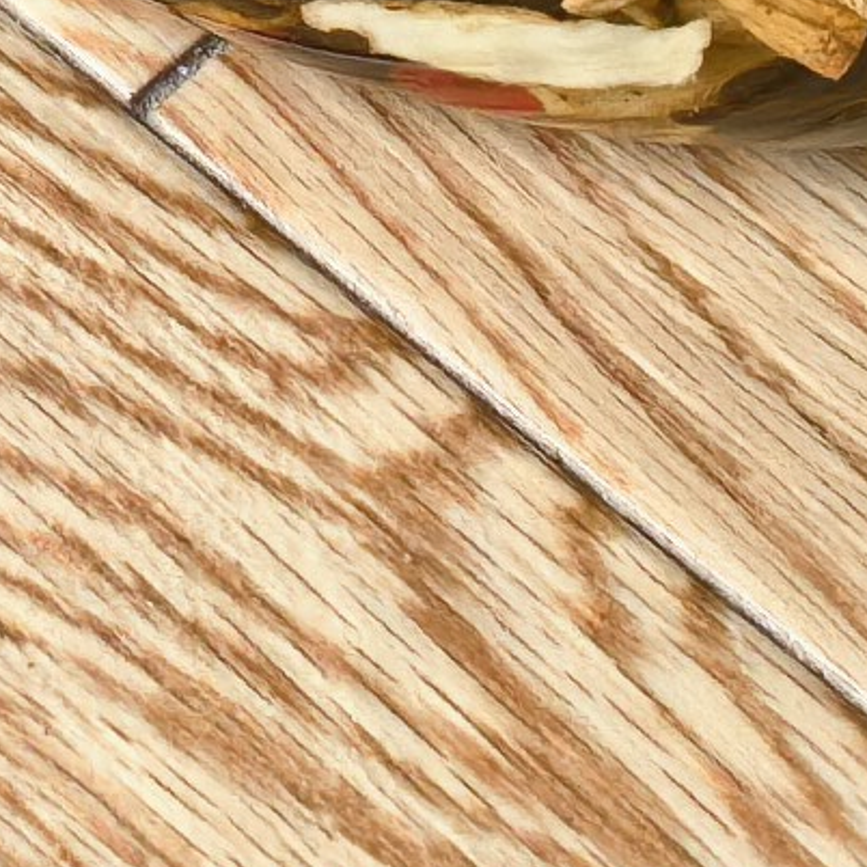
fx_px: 6121
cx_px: -800
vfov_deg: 6.7
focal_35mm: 216
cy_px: -2381
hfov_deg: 7.8
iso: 100
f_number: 2.8
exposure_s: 1/100
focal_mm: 6.98
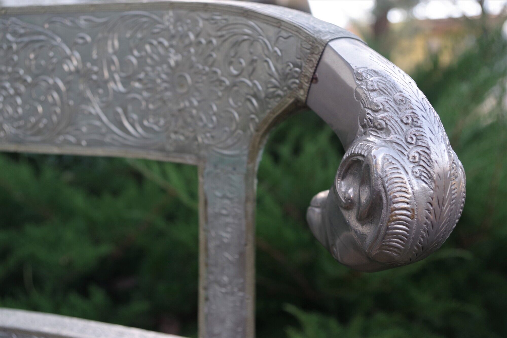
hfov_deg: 53.1
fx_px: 507
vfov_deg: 36.9
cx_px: 254
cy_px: 169
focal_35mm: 36
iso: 200
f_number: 4.5
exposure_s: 1/80
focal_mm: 24.38
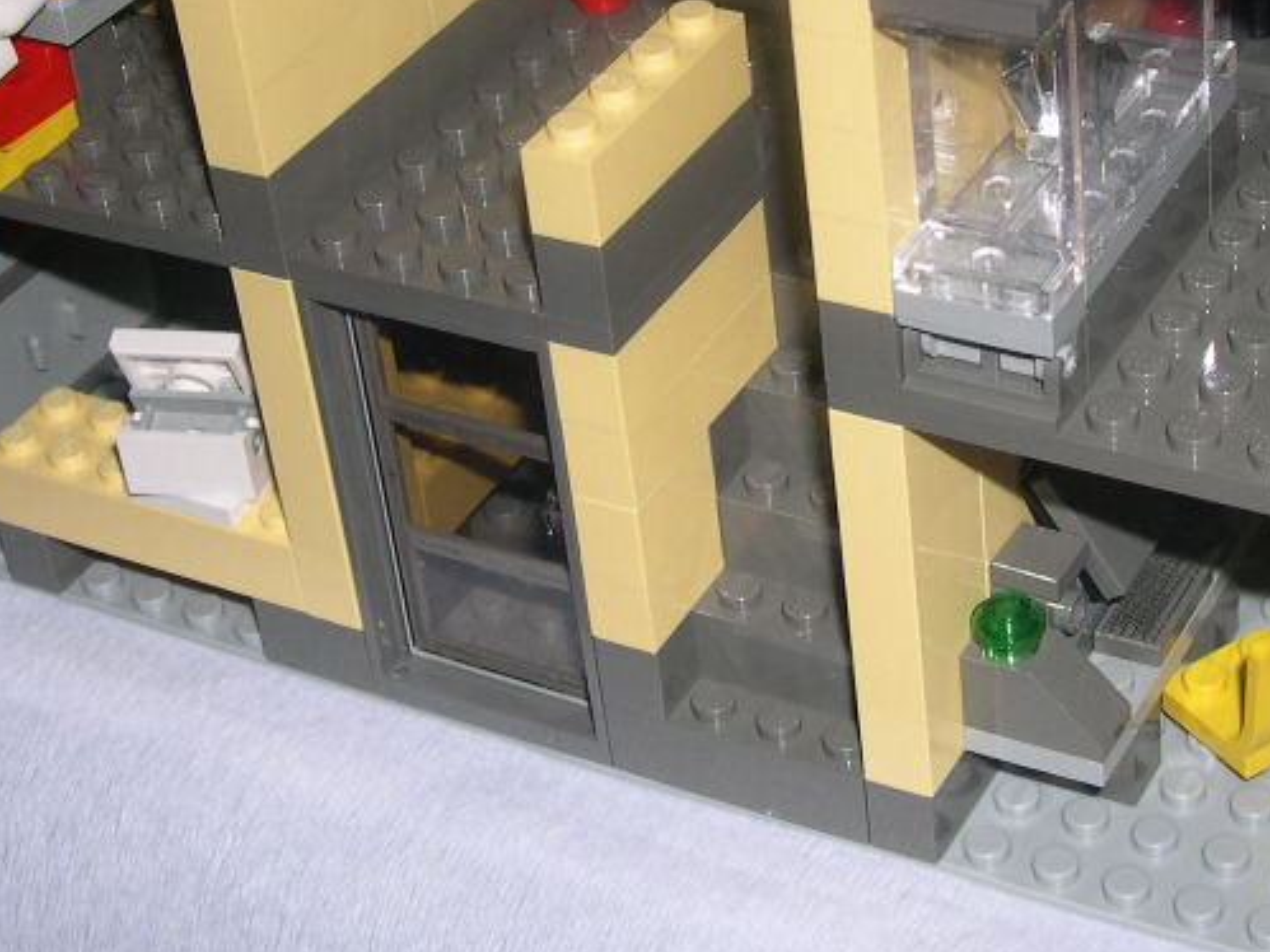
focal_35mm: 78
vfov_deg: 18.7
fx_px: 2861
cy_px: 191
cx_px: 751
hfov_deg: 25.0
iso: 100
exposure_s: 1/60
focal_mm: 8
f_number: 7.6
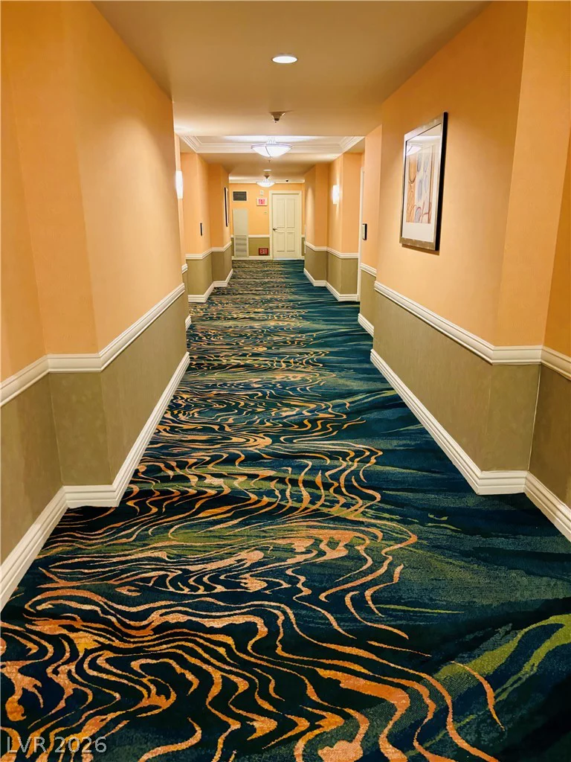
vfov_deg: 67.3
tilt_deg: -16.2
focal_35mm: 26
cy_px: 381
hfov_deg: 53.1
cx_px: 286
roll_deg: -1.1
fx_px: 572
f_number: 1.6
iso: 500
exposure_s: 1/60
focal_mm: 5.96
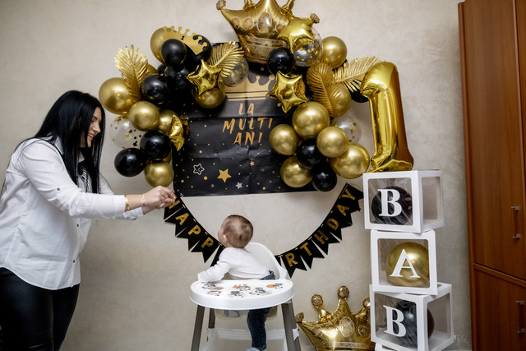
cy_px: 176
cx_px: 263
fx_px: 351
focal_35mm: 24
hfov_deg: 73.7
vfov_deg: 53.2
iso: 1250
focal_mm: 16
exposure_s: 1/160
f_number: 2.8
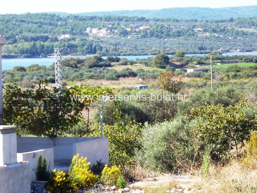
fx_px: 1752
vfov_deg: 6.3
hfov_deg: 8.4
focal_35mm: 236
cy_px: 96
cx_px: 128
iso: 160
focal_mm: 20
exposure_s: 1/125
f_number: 6.5
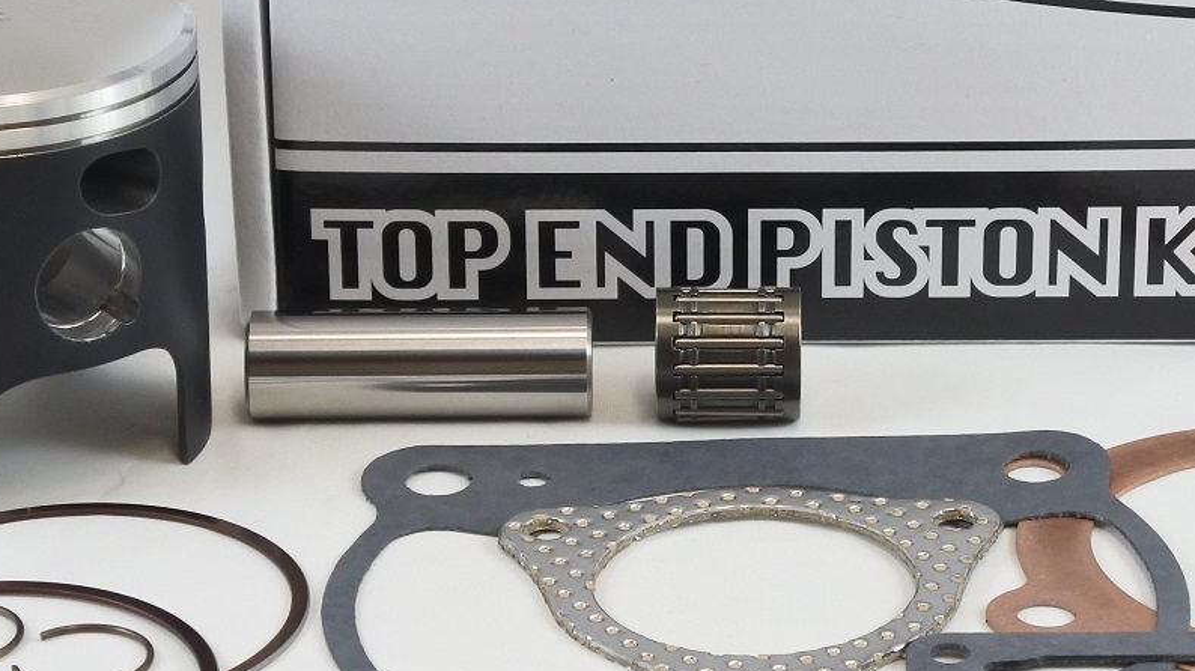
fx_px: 3928
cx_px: 661
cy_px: 123
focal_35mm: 124
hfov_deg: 17.3
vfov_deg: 9.7
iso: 500
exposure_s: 1/125
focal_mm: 19.7
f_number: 4.5
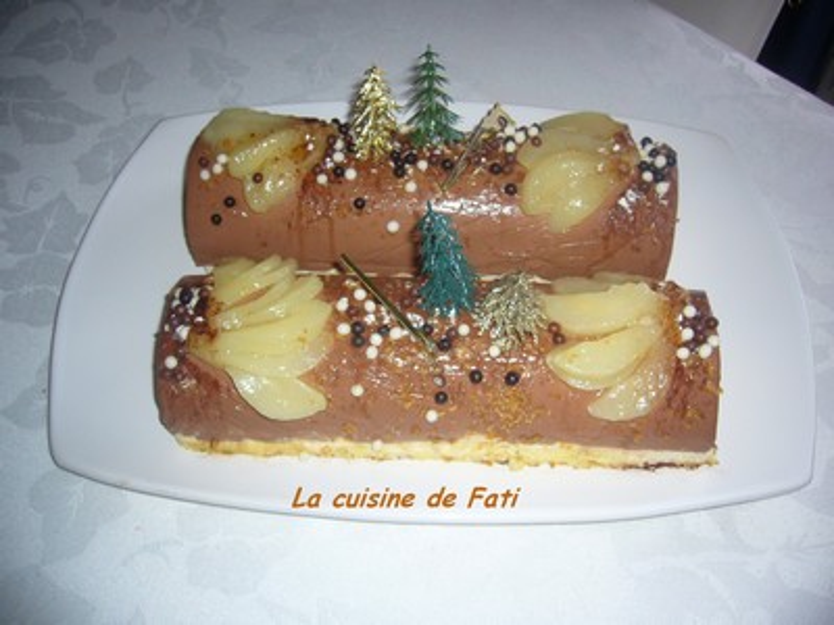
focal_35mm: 35
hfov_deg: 52.6
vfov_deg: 40.7
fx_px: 843
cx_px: 417
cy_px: 312
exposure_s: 1/60
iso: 100
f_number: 2.8
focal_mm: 5.8
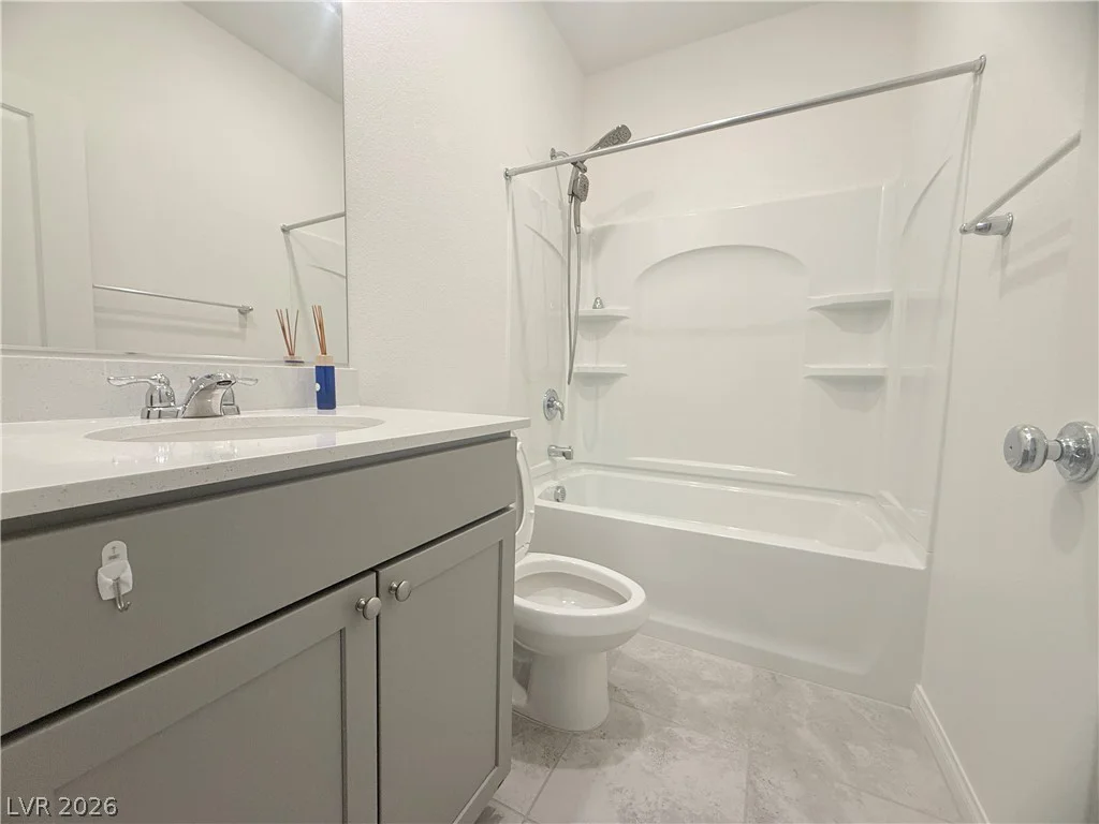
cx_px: 550
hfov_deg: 102.1
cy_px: 412
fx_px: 444
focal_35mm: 14
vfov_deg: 85.7
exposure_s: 1/120
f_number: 2.2
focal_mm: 2.22
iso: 250
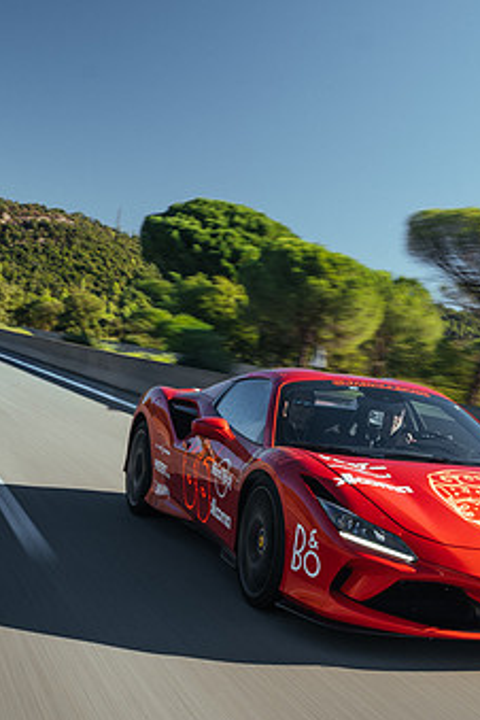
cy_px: 407
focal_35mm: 53
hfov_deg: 25.3
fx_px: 1060
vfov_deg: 37.5
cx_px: 342
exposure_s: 1/30
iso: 160
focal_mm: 20.6
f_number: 13
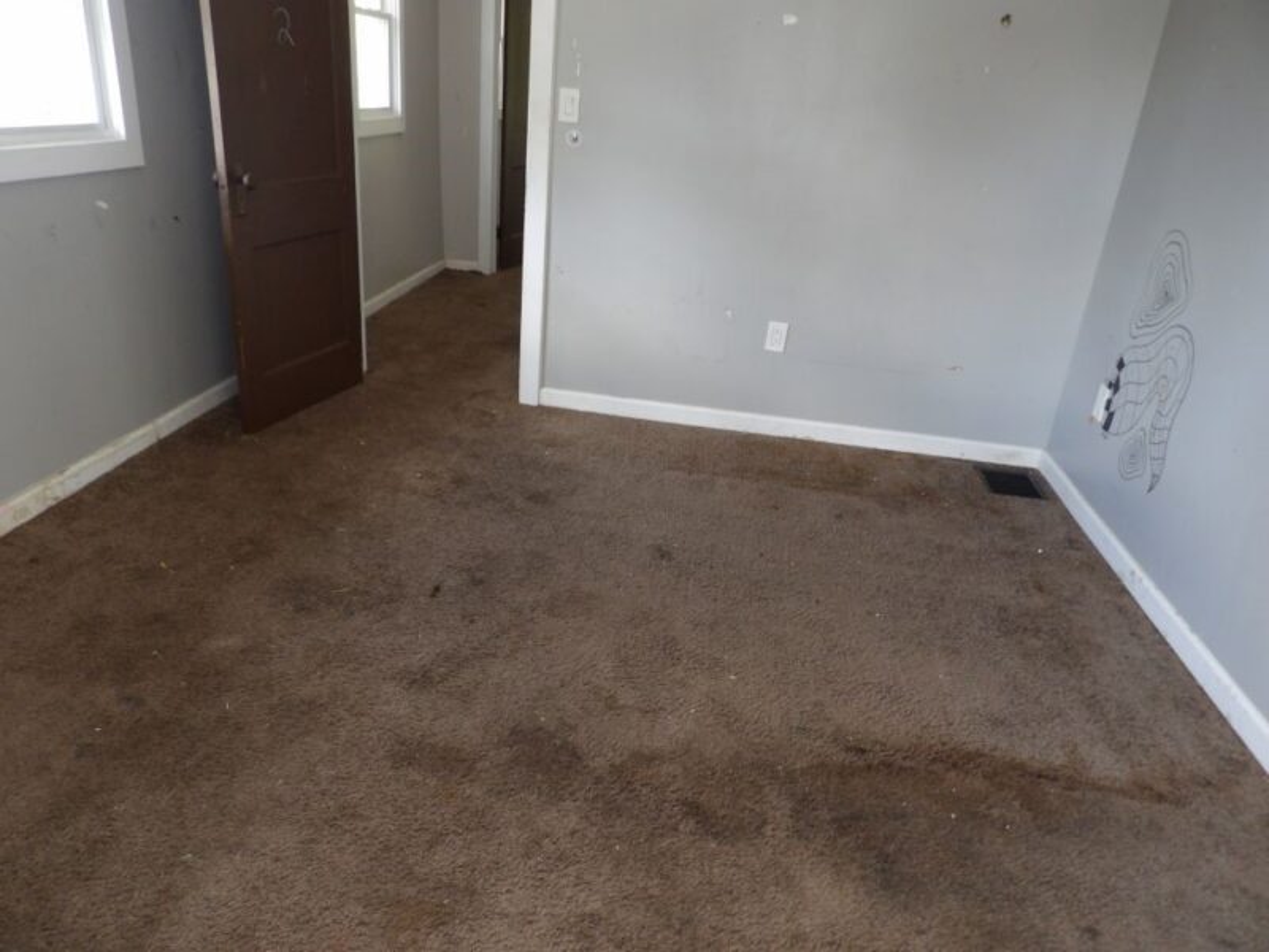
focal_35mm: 24
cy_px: 476
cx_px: 634
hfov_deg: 71.6
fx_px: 880
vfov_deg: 56.8
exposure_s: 1/33
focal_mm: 4.3
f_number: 3.2
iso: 200
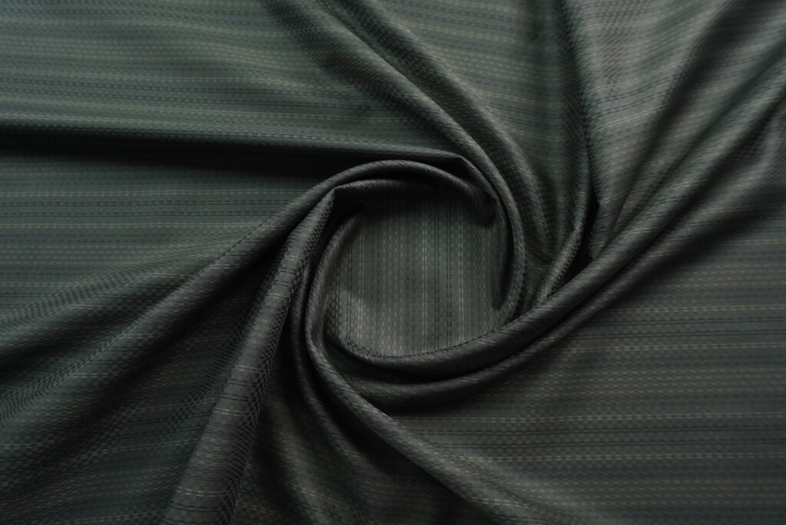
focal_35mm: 24
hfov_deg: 73.7
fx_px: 524
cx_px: 393
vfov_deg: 53.2
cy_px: 262
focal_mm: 16
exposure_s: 1/250
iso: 1000
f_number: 5.6
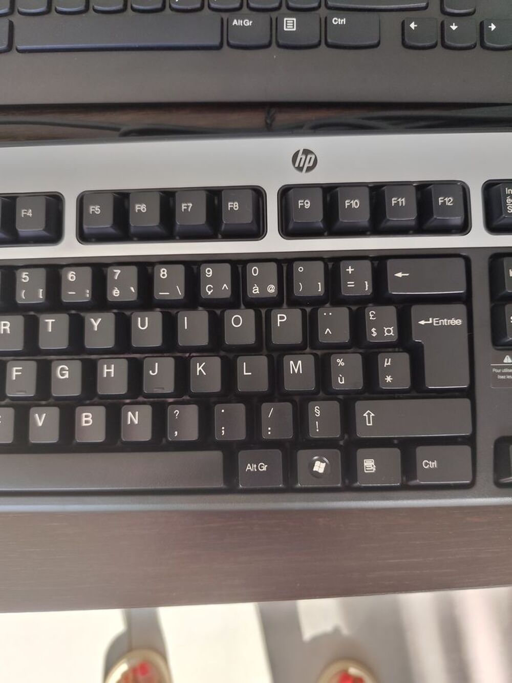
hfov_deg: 58.9
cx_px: 256
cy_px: 342
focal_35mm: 23
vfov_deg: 73.9
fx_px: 454
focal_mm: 6.14
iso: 80
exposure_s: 1/100
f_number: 1.65
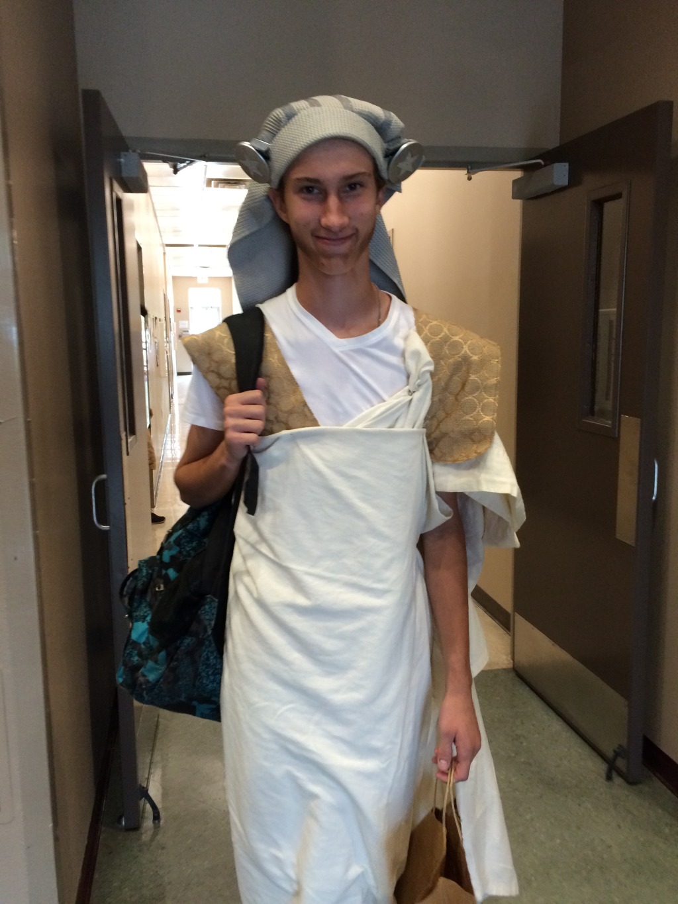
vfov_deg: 61.7
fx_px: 757
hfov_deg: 48.2
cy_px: 452
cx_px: 339
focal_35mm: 29
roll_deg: +1.6
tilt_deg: -9.3
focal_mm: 4.15
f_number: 2.2
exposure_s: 1/30
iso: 160
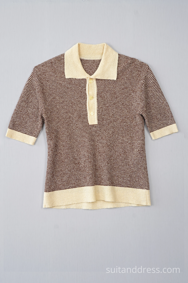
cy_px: 142
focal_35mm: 50
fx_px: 388
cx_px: 94
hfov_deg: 27.3
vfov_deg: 40.0
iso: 400
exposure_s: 1/40
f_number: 9
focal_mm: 33
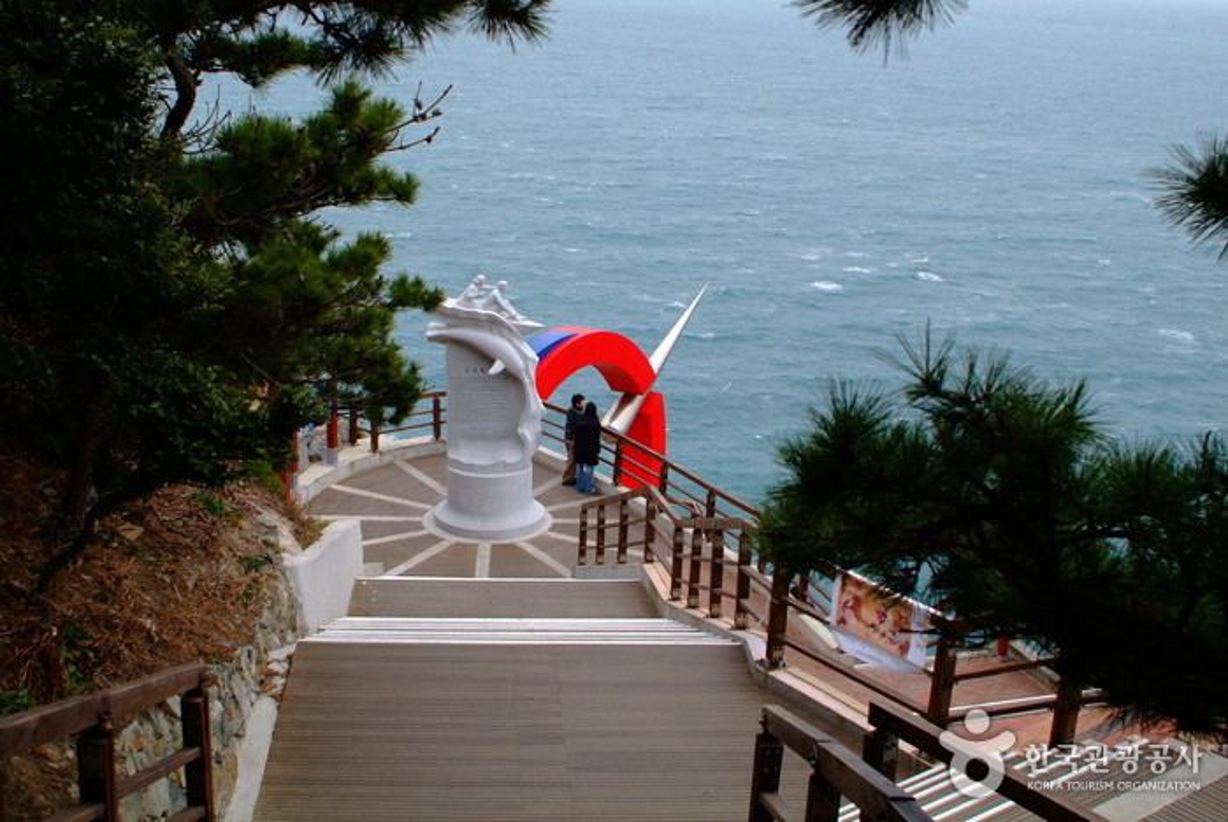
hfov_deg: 46.3
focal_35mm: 42
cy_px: 411
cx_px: 614
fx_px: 1434
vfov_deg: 32.0
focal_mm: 28
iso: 200
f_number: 4.8
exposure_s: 1/90
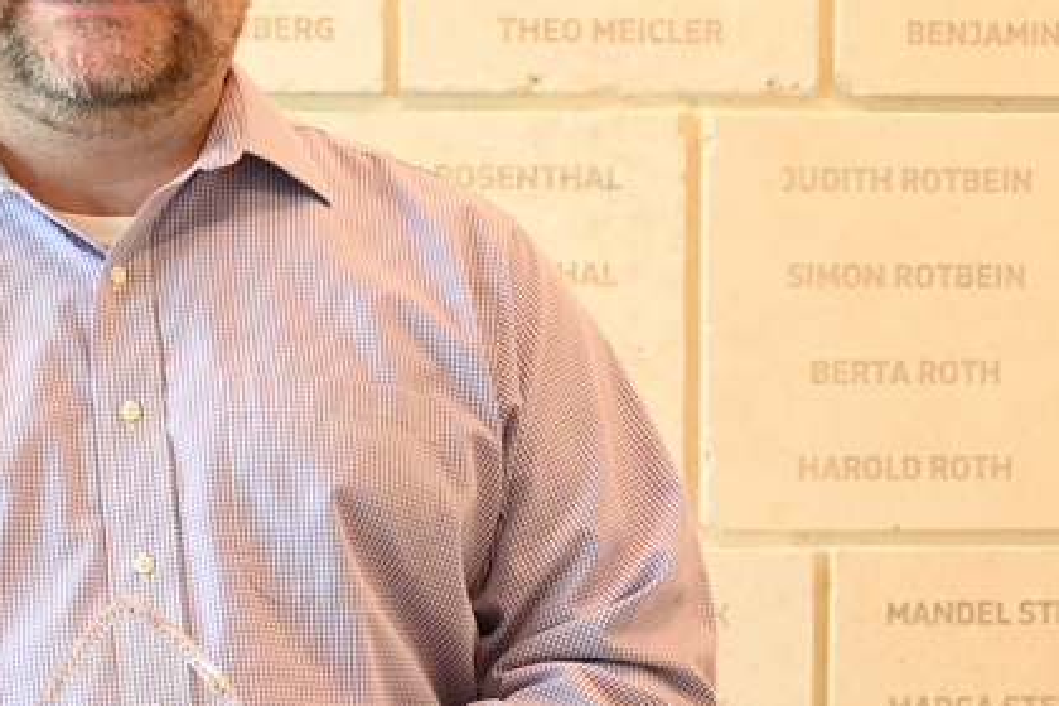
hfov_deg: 11.2
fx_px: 5383
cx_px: 73
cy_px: 475
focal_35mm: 183
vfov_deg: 7.5
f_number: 4.5
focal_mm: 50
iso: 2000
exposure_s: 1/125
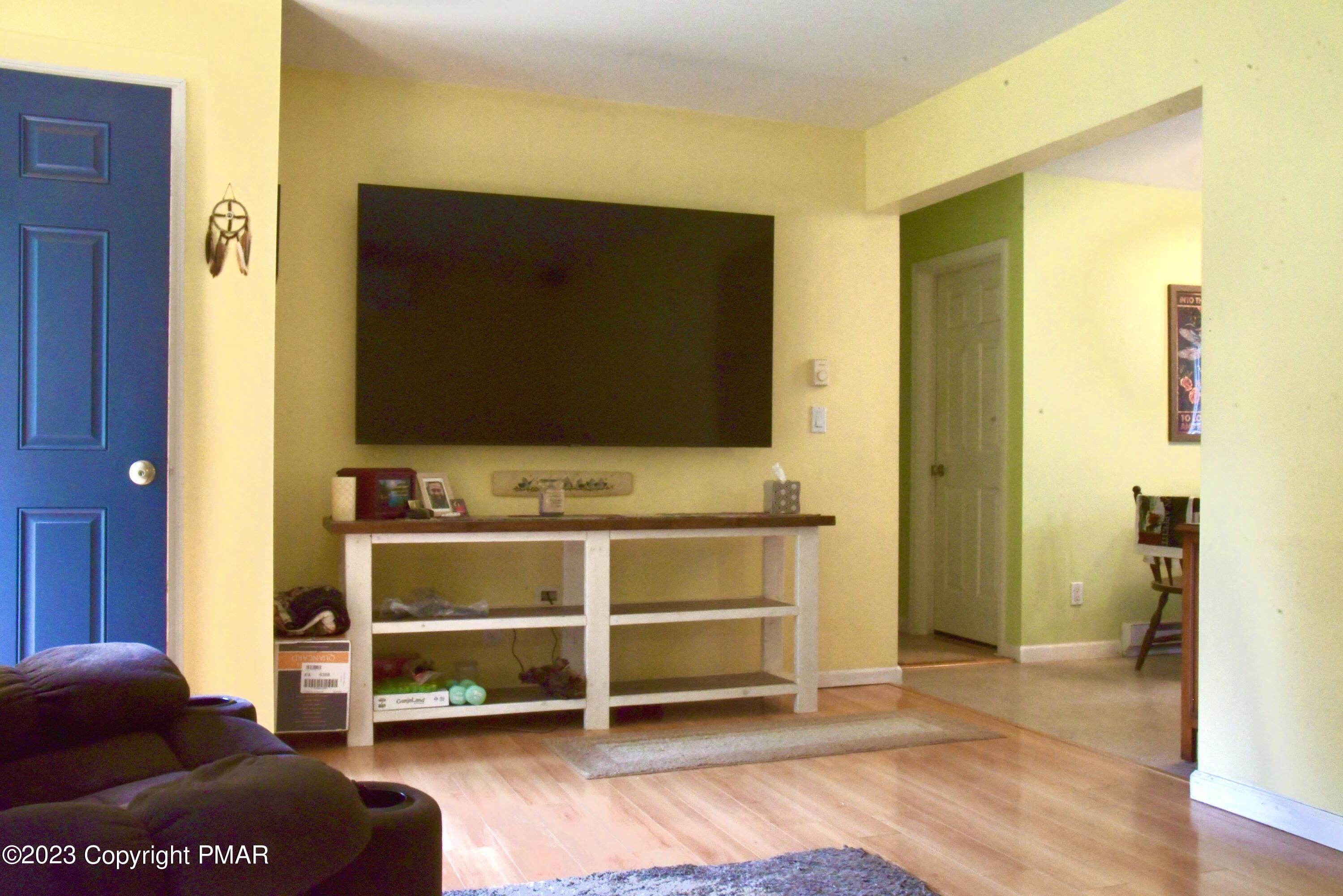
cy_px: 448
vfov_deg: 41.7
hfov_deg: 59.5
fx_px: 1175
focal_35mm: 32
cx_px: 672
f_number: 3.8
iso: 1250
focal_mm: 21
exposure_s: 1/3
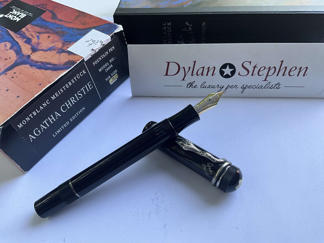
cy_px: 122
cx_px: 162
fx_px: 271
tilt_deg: -52.5
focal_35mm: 29
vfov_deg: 48.2
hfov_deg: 61.7
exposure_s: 1/122
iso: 64
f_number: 1.8
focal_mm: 3
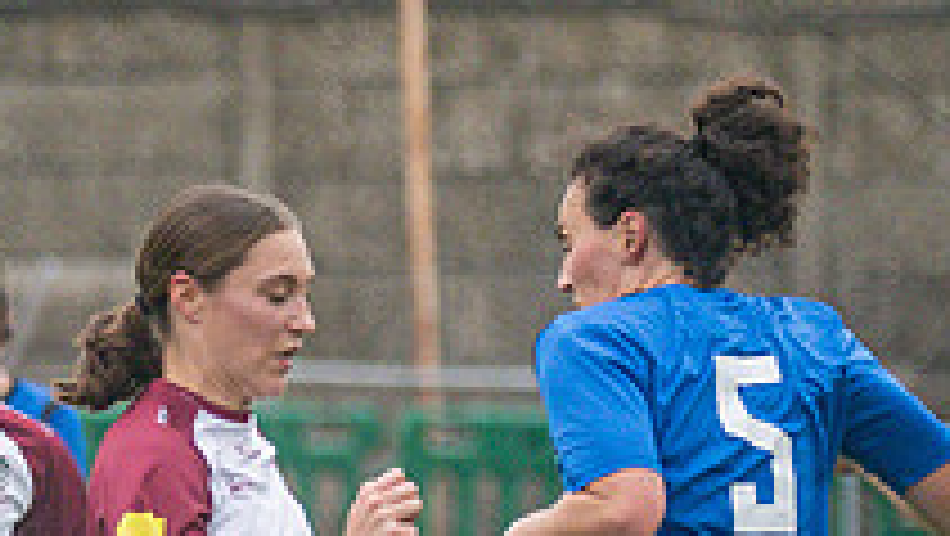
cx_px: 434
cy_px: 809
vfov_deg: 0.7
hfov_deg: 1.3
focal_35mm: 1635
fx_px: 41212
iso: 640
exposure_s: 1/1250
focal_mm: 210
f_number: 4
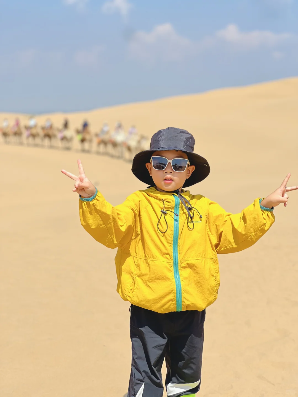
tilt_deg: -4.4
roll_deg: +1.6
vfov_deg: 25.3
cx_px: 149
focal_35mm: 77
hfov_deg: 19.1
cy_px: 198
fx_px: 884
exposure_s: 1/742
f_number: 2.8
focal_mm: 9
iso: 32
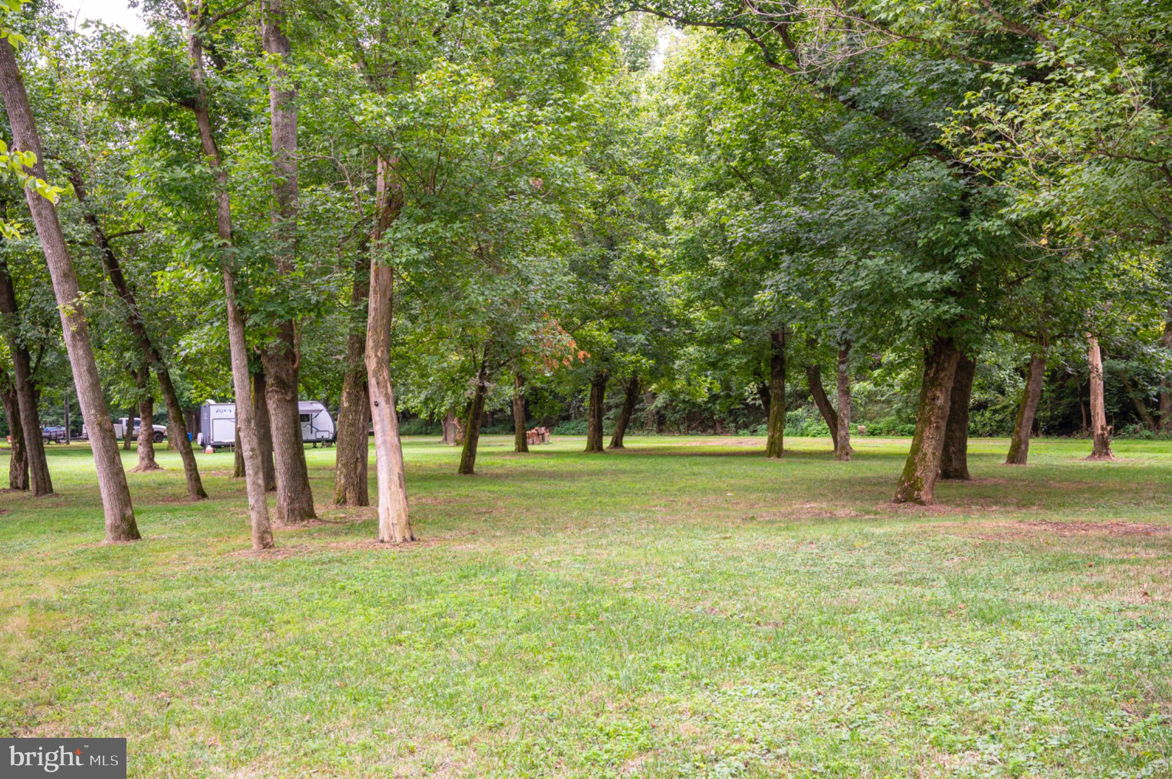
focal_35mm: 39
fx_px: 1269
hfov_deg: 49.6
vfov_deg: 34.2
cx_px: 586
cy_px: 390
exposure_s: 1/160
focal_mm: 39
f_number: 6.3
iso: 1000
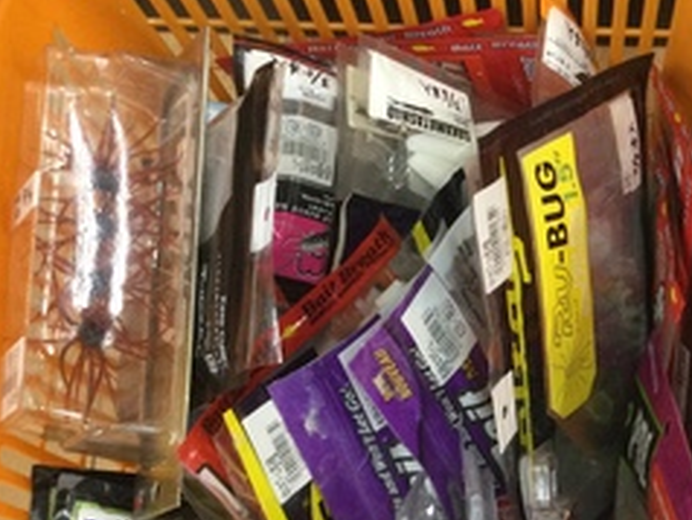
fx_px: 1561
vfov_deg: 18.6
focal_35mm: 78
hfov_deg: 23.3
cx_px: 779
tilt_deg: -76.0
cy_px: 465
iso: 80
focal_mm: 3.3
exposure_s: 1/30
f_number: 2.4
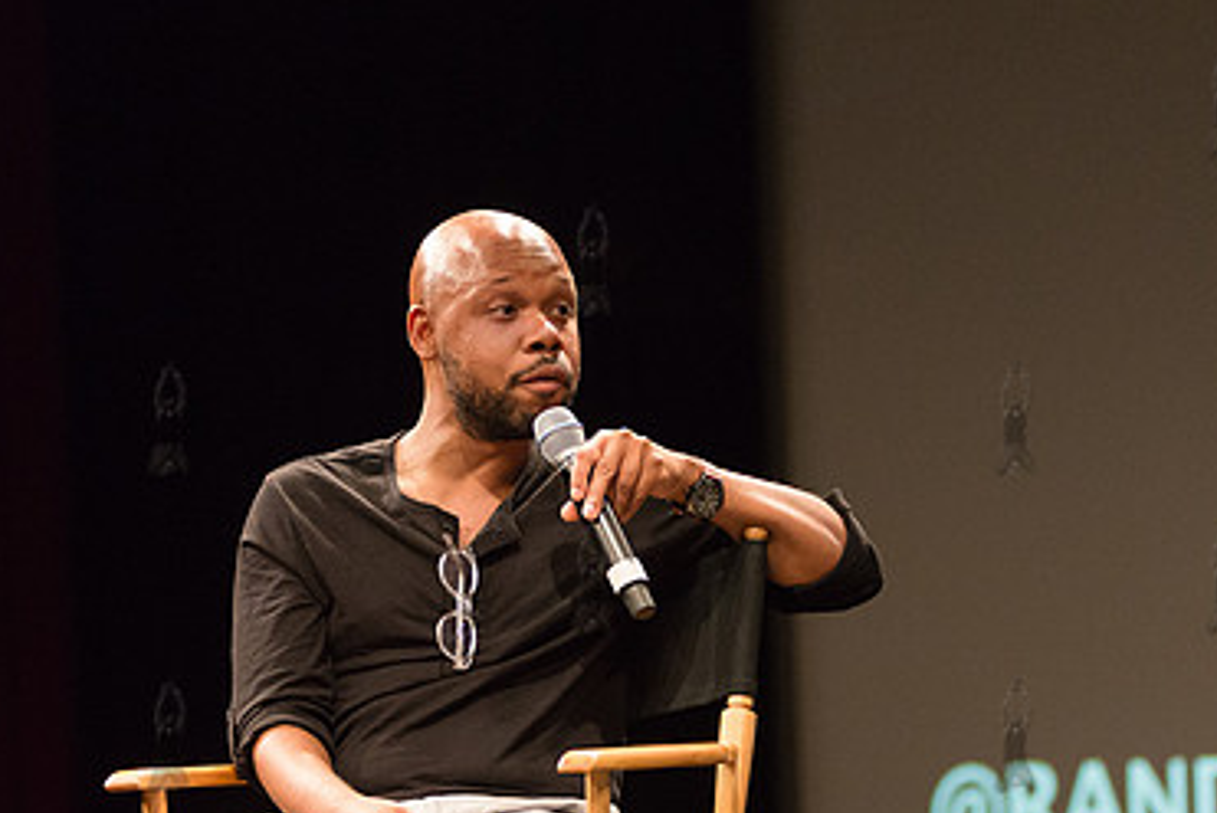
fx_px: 7138
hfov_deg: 9.7
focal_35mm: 211
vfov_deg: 6.5
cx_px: 590
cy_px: 575
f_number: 2.8
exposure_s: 1/200
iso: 4000
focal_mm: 135
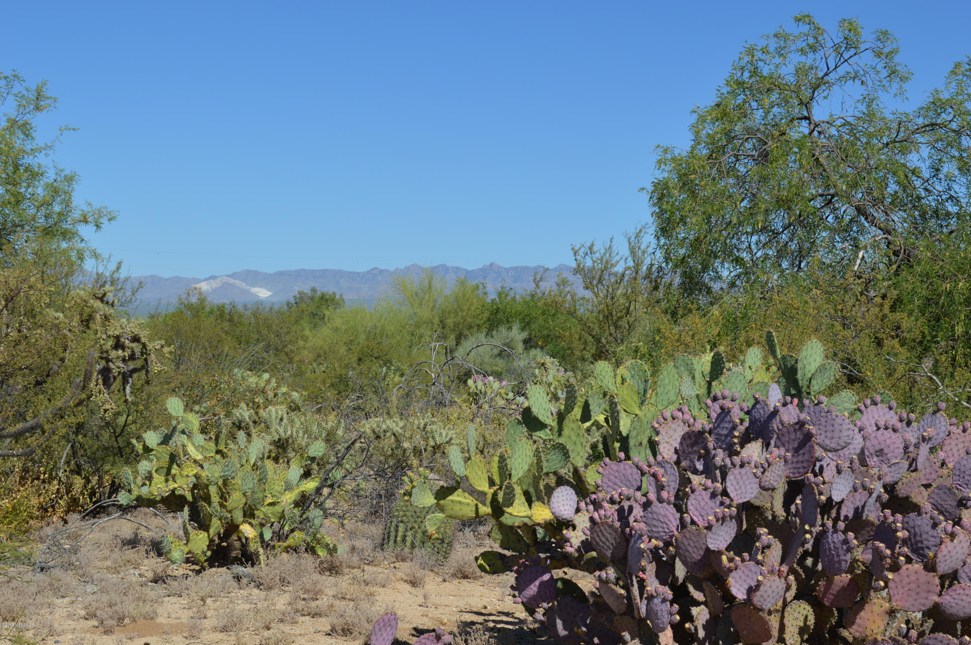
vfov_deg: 25.0
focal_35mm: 54
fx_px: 1455
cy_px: 322
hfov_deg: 36.9
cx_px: 486
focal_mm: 36
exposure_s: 1/320
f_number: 9
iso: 100
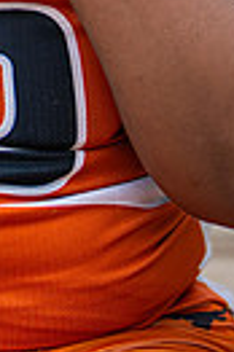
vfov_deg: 7.8
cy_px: -191
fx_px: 2522
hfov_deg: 5.3
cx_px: -1
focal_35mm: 258
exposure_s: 1/1000
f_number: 1.2
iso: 320
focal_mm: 50
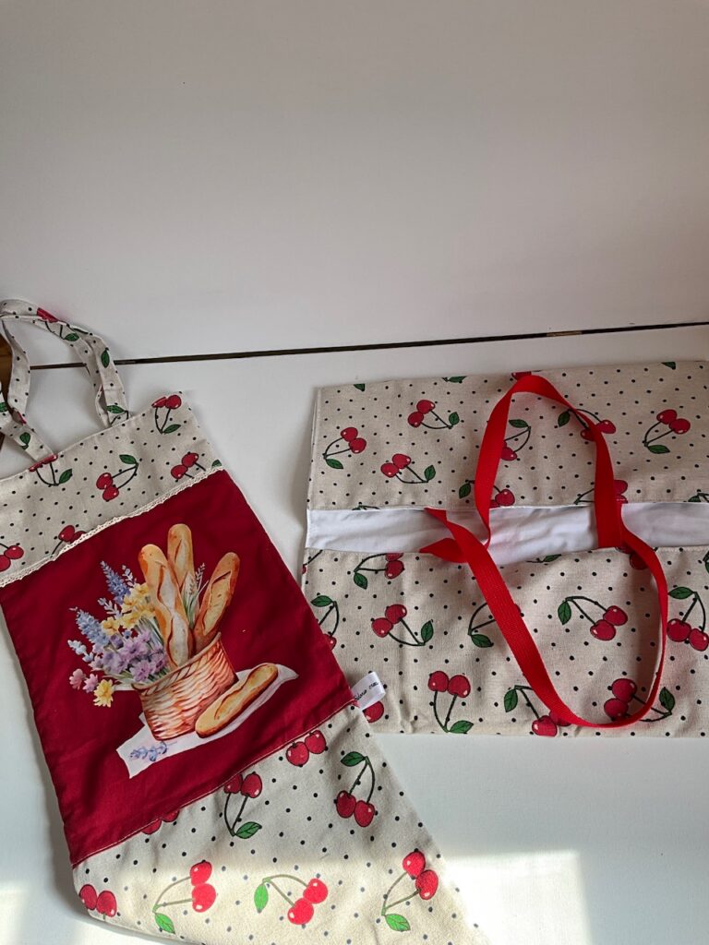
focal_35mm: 29
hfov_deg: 48.2
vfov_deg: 61.7
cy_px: 472
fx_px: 792
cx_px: 354
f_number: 1.8
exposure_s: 1/177
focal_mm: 3
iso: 25
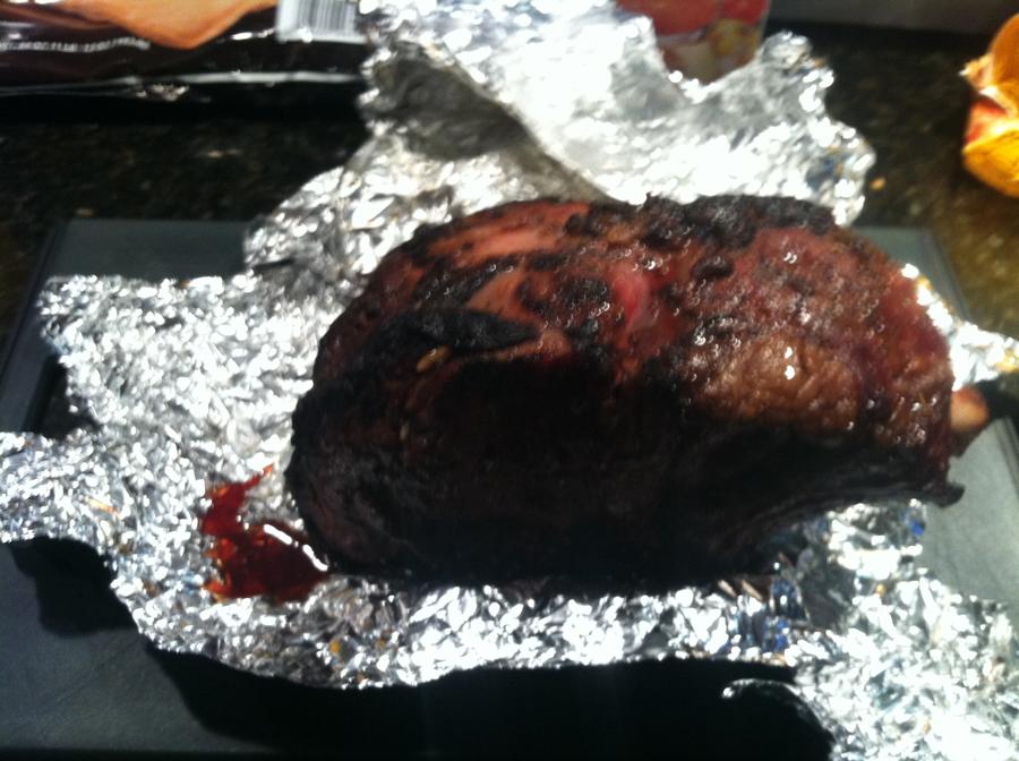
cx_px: 510
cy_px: 380
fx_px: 1029
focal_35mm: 35
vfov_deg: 40.6
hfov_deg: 52.7
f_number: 2.8
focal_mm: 3.85
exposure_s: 1/15
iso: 200
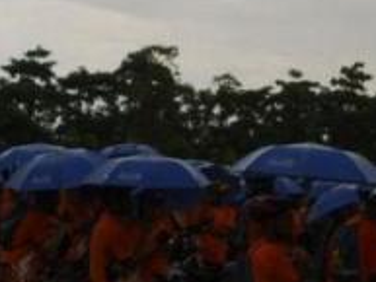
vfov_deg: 13.8
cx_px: 164
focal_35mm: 106
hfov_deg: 18.5
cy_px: 11
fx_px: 1152
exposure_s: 1/250
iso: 50
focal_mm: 6.6
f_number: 3.5
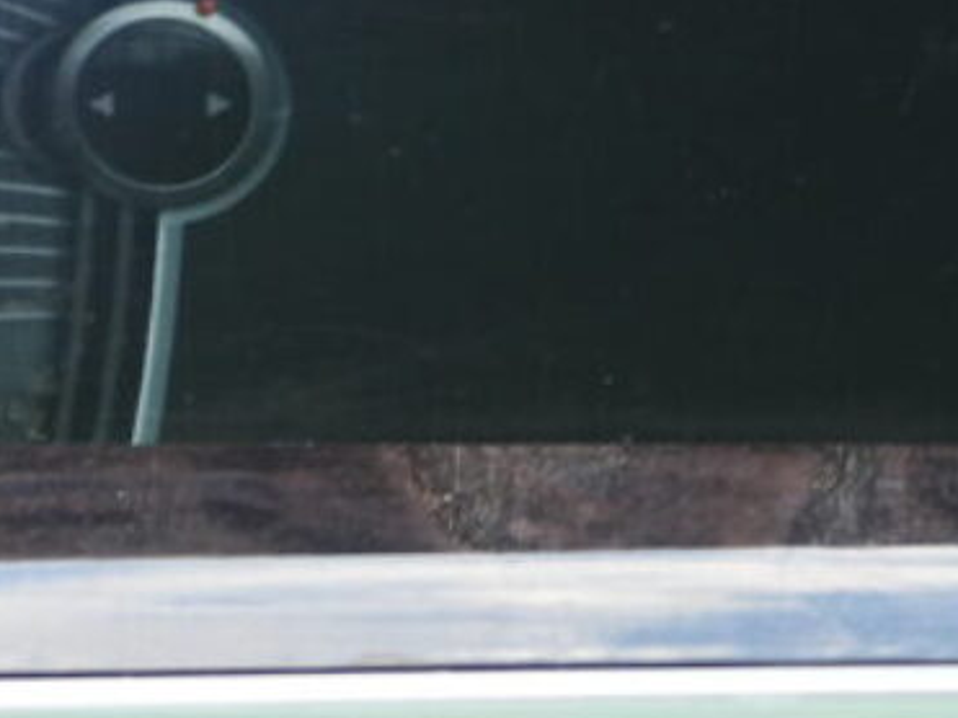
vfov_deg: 4.0
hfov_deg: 5.4
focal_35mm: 367
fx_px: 10153
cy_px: 305
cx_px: 1108
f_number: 3.5
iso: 110
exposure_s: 1/60
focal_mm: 15.3
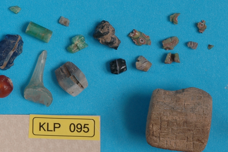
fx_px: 1494
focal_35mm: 236
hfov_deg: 8.7
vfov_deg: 5.8
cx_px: 101
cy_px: 122
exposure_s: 1/6
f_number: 25
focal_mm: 70
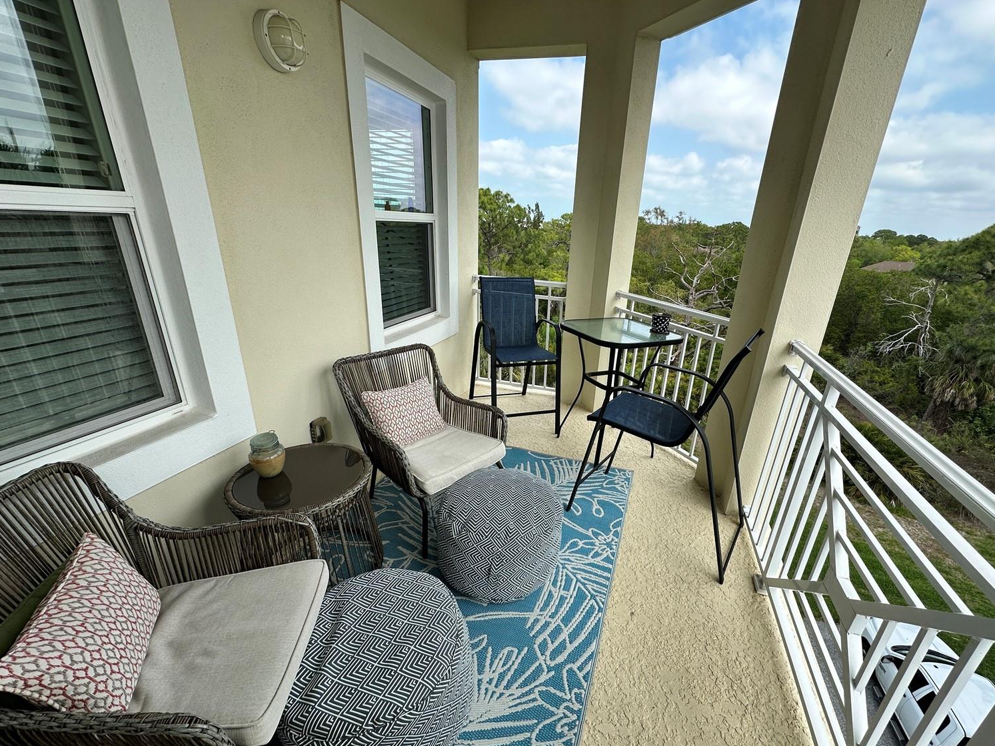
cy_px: 392
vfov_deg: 81.7
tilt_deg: -21.0
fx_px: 431
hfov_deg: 98.0
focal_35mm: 15
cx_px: 530
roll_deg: -3.1
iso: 40
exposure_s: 1/754
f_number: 2.2
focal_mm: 2.22
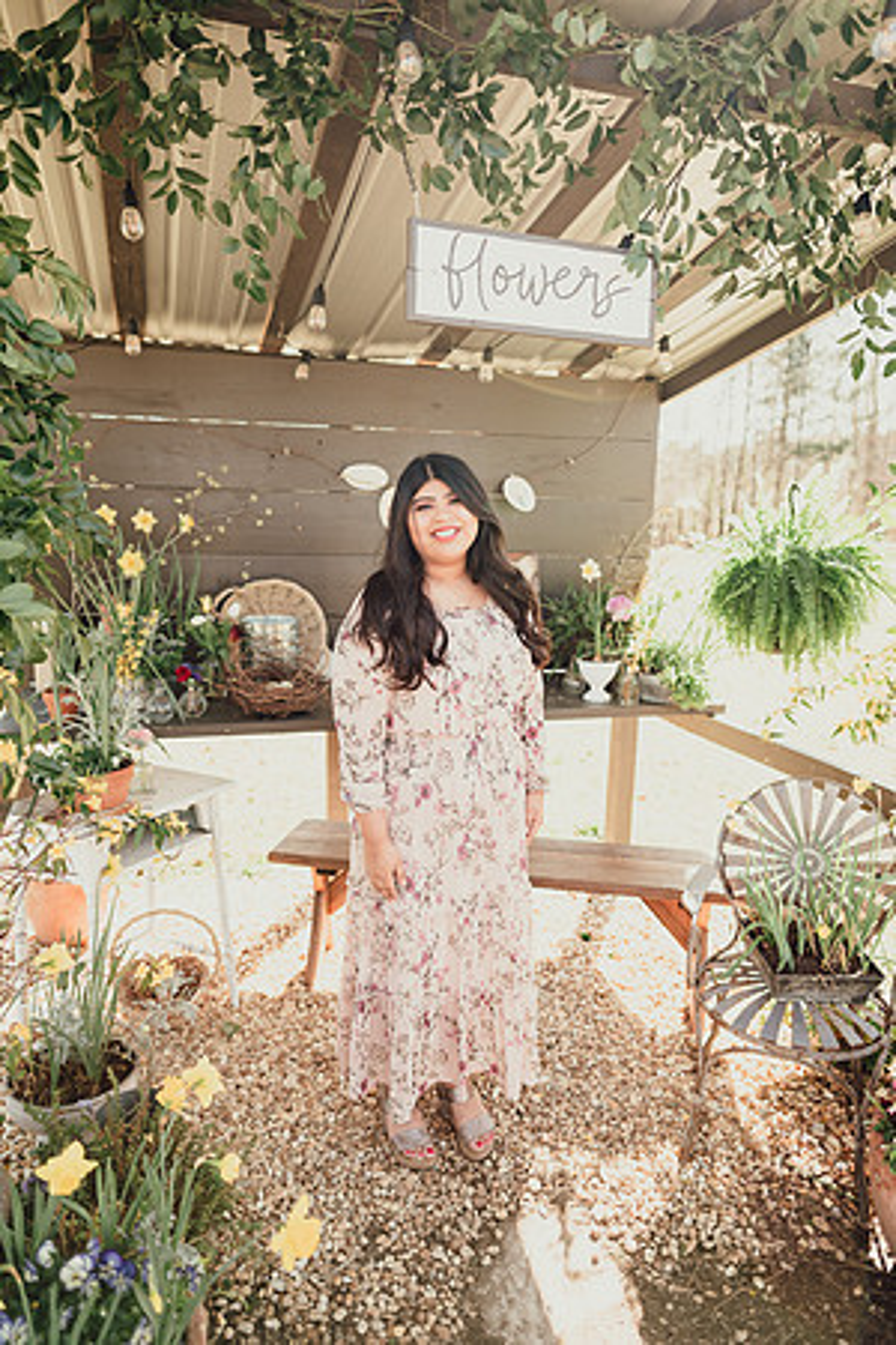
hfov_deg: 53.1
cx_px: 448
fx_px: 896
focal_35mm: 24
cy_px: 672
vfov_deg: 73.7
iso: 100
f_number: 2.5
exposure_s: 1/500
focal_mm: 24
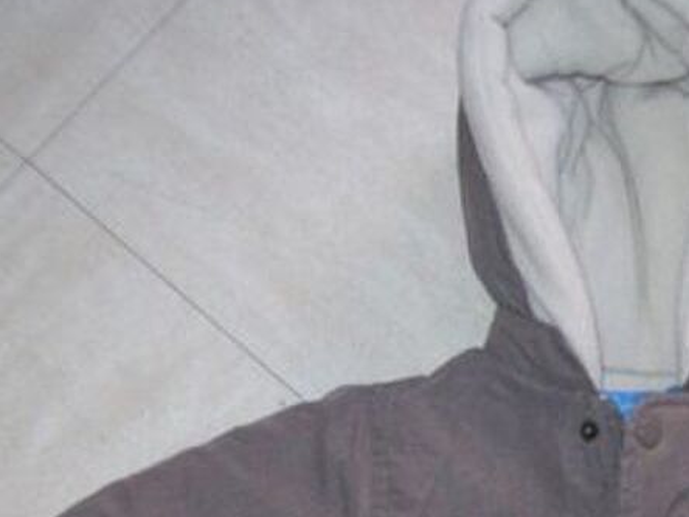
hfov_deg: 23.6
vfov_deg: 17.9
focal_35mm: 81
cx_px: 590
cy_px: 491
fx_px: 1612
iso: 200
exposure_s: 1/64
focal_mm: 6
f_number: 2.7
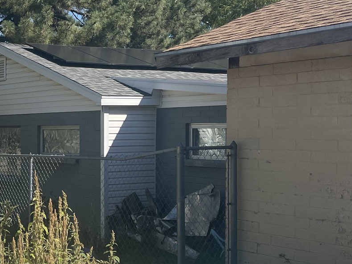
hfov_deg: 27.7
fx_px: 661
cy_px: 156
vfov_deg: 22.6
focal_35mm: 65
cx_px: -15
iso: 32
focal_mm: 5.1
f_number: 1.6
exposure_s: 1/3003
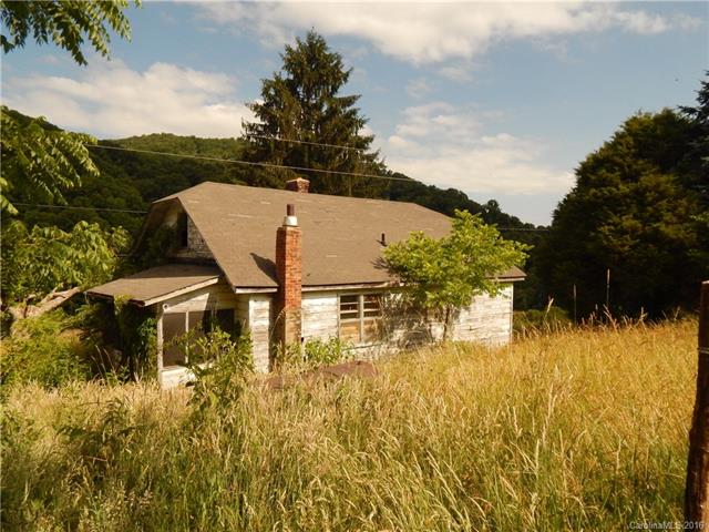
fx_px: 512
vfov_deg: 54.9
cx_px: 354
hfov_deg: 69.4
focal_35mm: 25
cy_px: 266
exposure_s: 1/1500
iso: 400
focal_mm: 4.5
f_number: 6.1
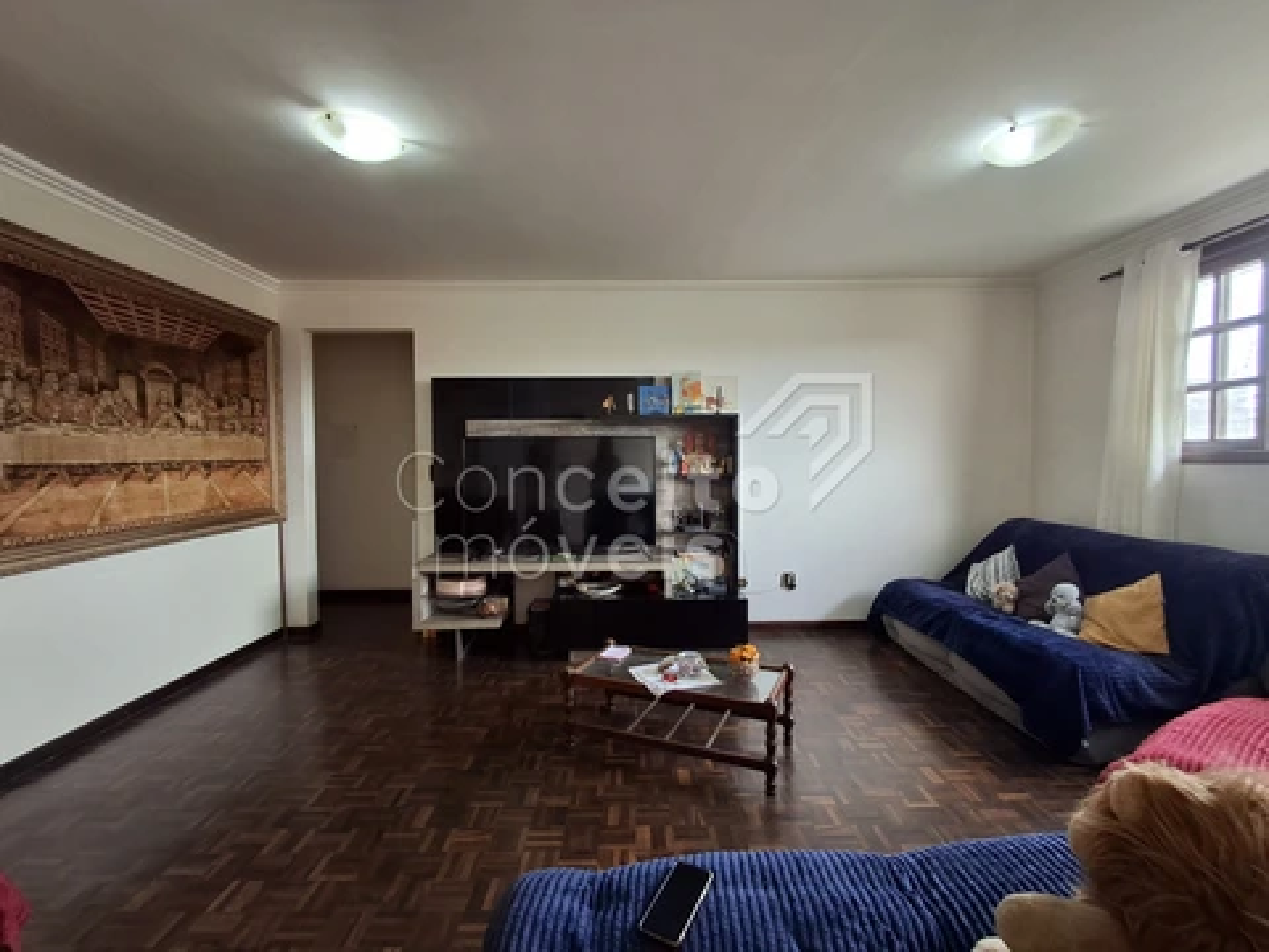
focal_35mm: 16
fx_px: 587
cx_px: 634
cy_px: 476
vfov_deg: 78.1
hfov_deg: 94.5
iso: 64
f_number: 2.2
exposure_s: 1/40
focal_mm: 1.64
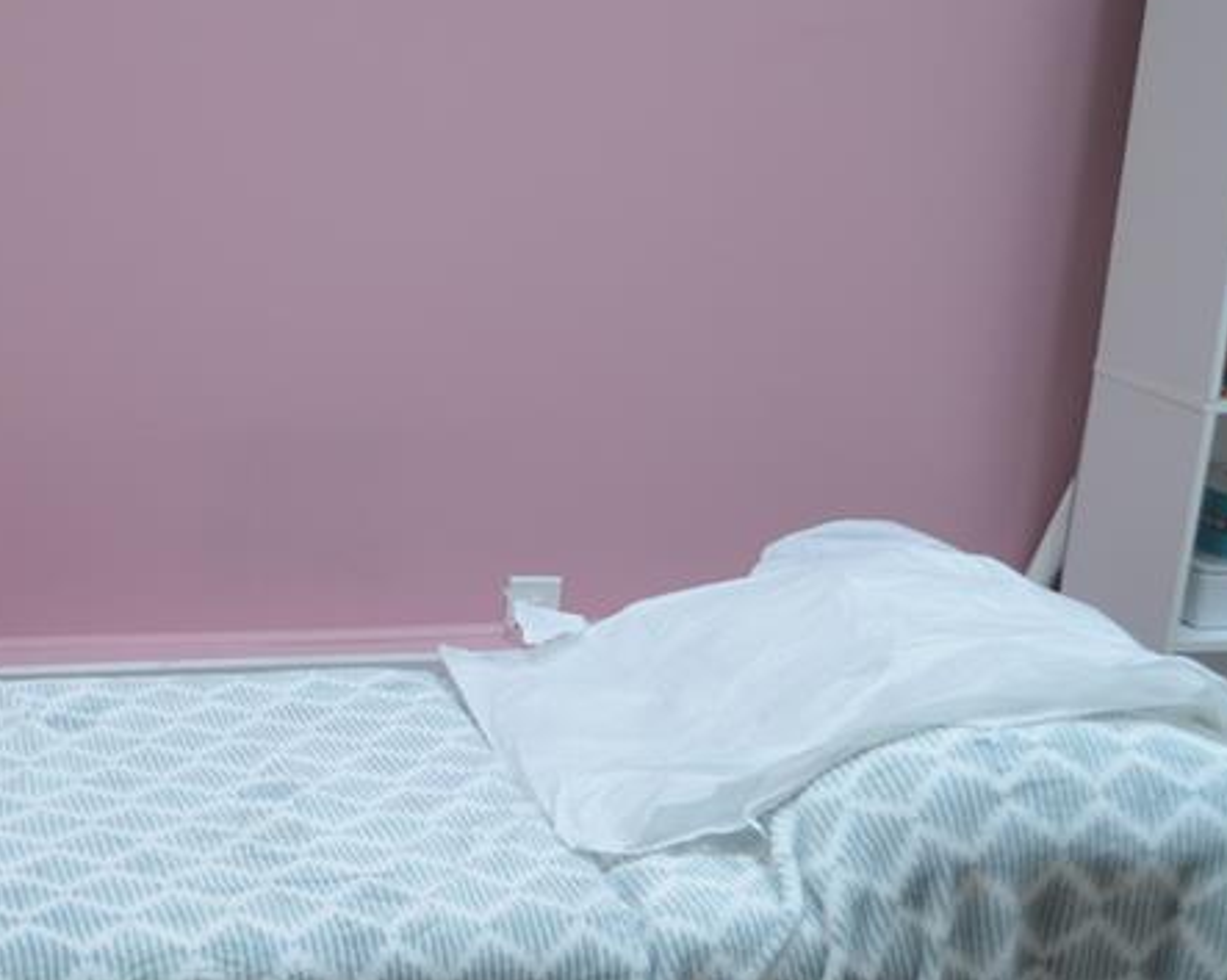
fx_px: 2359
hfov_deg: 28.5
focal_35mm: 65
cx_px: 247
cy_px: 825
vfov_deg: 23.0
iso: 400
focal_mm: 20
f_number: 4
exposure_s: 1/60
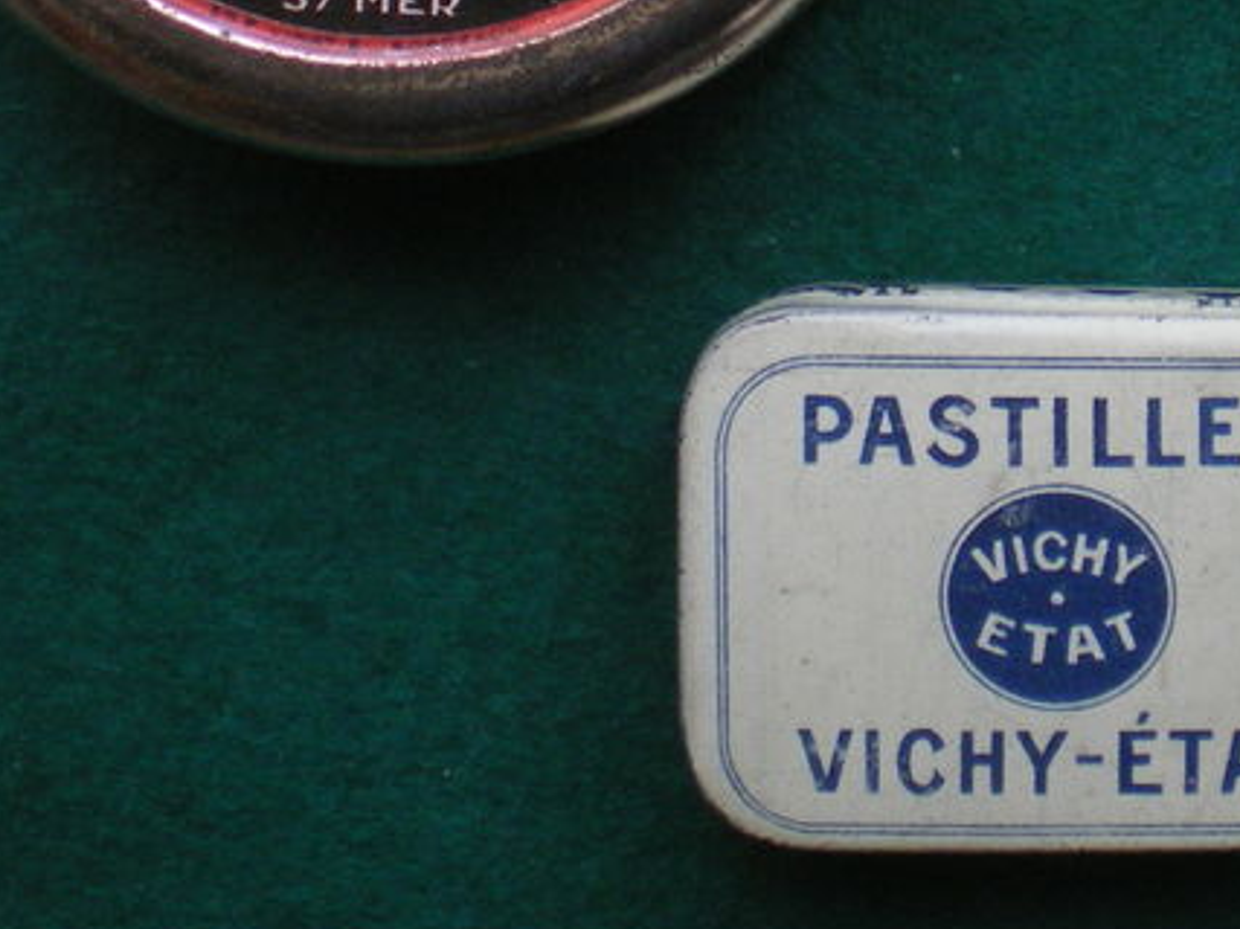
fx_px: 3187
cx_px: 1057
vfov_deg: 16.2
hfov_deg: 21.6
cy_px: -52
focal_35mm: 89
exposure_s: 1/50
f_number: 3.1
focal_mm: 6.3
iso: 200
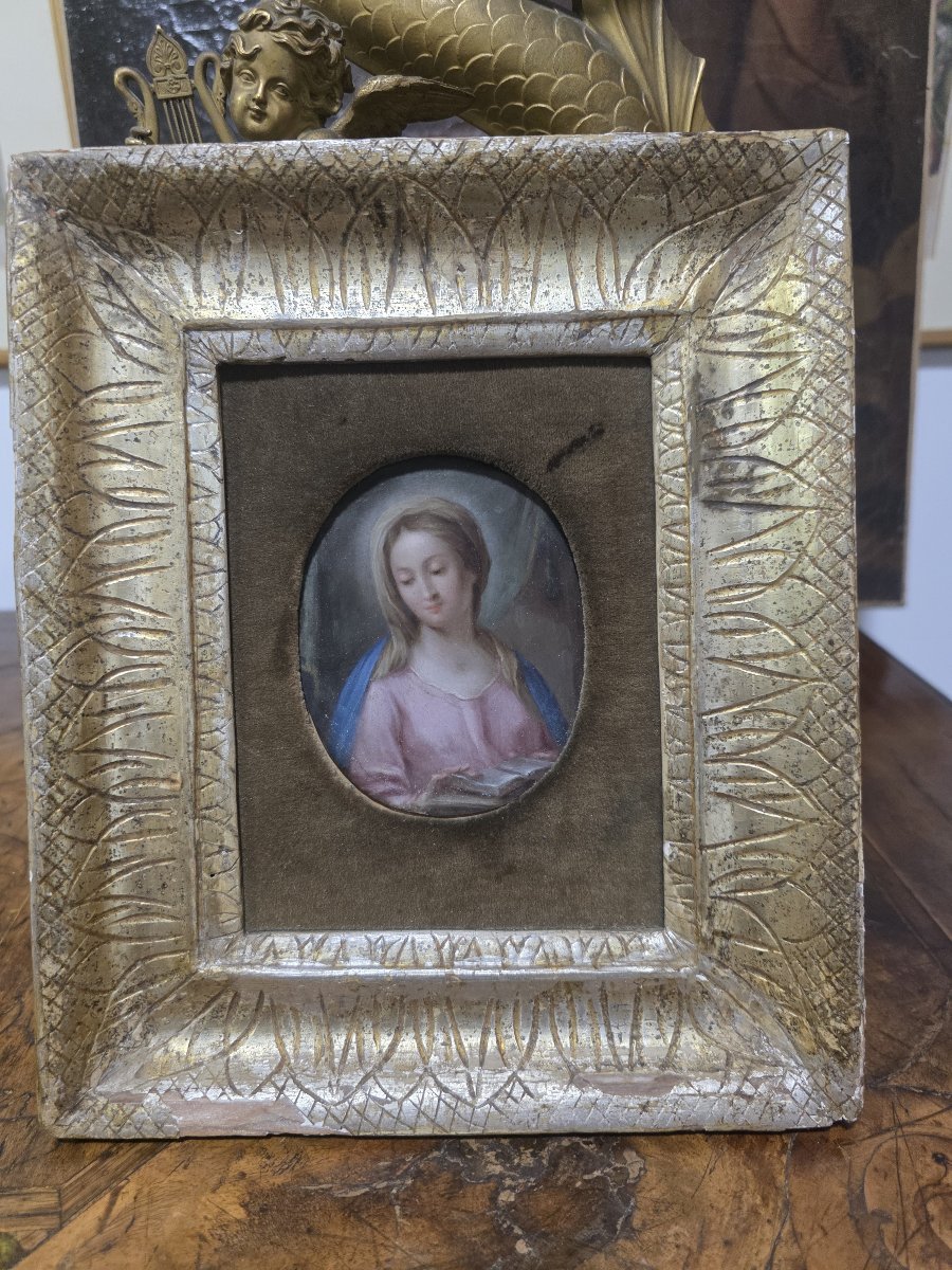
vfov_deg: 73.9
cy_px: 635
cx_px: 476
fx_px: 843
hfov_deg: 58.9
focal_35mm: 23
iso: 320
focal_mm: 6.3
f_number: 1.7
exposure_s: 1/100
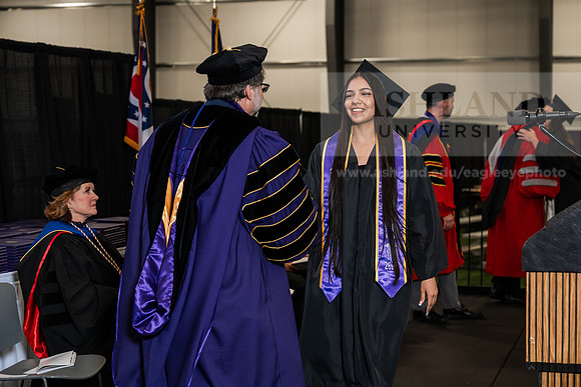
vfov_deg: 19.5
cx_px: 290
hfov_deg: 28.8
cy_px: 194
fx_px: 1130
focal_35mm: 70
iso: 1250
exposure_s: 1/200
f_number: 4.5
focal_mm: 70
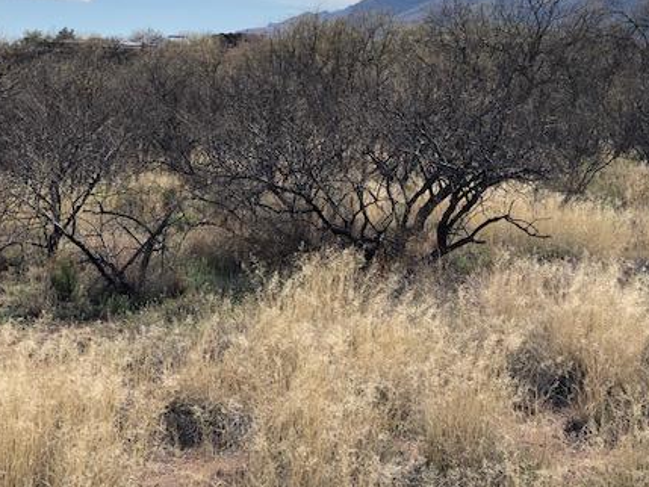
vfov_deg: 17.4
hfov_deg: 22.9
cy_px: 209
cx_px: 442
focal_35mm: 85
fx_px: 1594
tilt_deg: -5.7
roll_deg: -1.5
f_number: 2.8
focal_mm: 6.6
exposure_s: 1/685
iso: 20
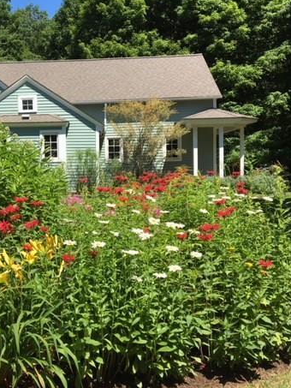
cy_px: 196
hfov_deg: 34.2
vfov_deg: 45.8
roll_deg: +1.4
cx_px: 61
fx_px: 459
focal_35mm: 41
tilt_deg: -0.3
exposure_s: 1/1083
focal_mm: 4.15
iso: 25
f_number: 2.2
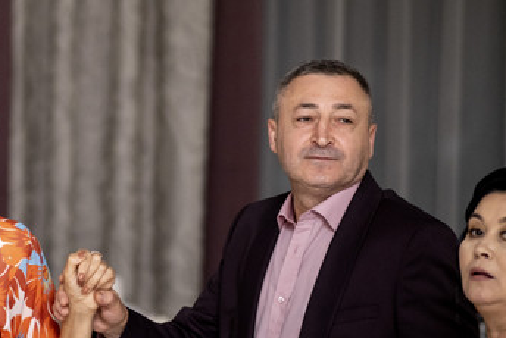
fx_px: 3348
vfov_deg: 5.8
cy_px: 126
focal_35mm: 238
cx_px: 50
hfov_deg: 8.6
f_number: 1.8
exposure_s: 1/250
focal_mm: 85
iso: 1250
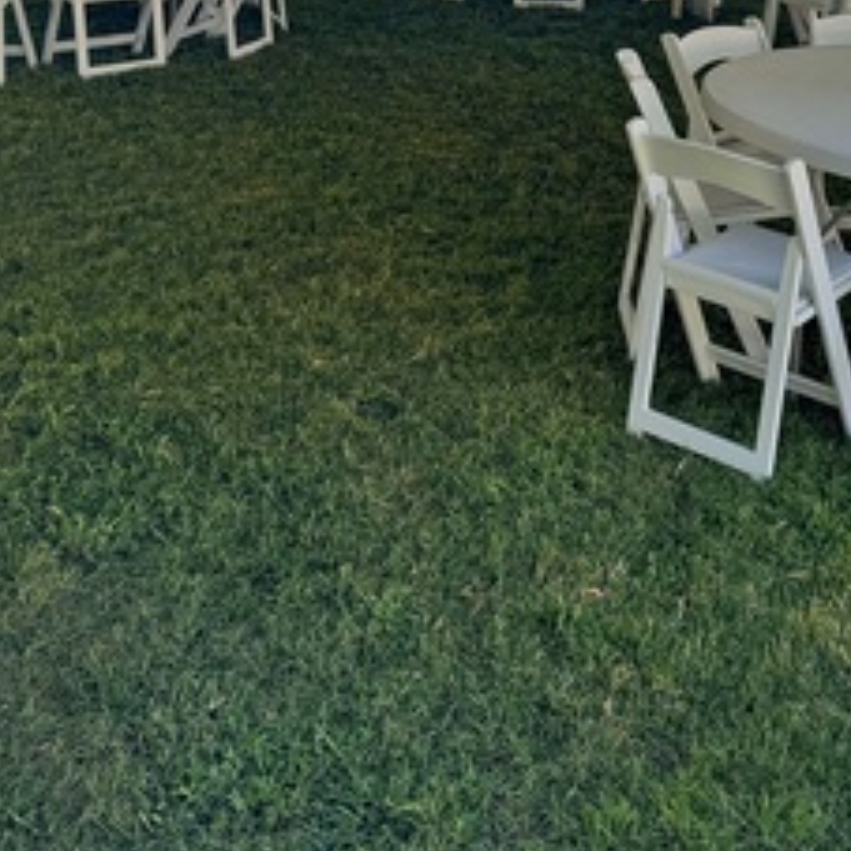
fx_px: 1558
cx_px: 679
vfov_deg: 28.8
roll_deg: -2.2
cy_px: 22
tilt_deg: -10.7
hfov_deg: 29.9
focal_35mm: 56
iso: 80
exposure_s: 1/287
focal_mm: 6.76
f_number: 1.78
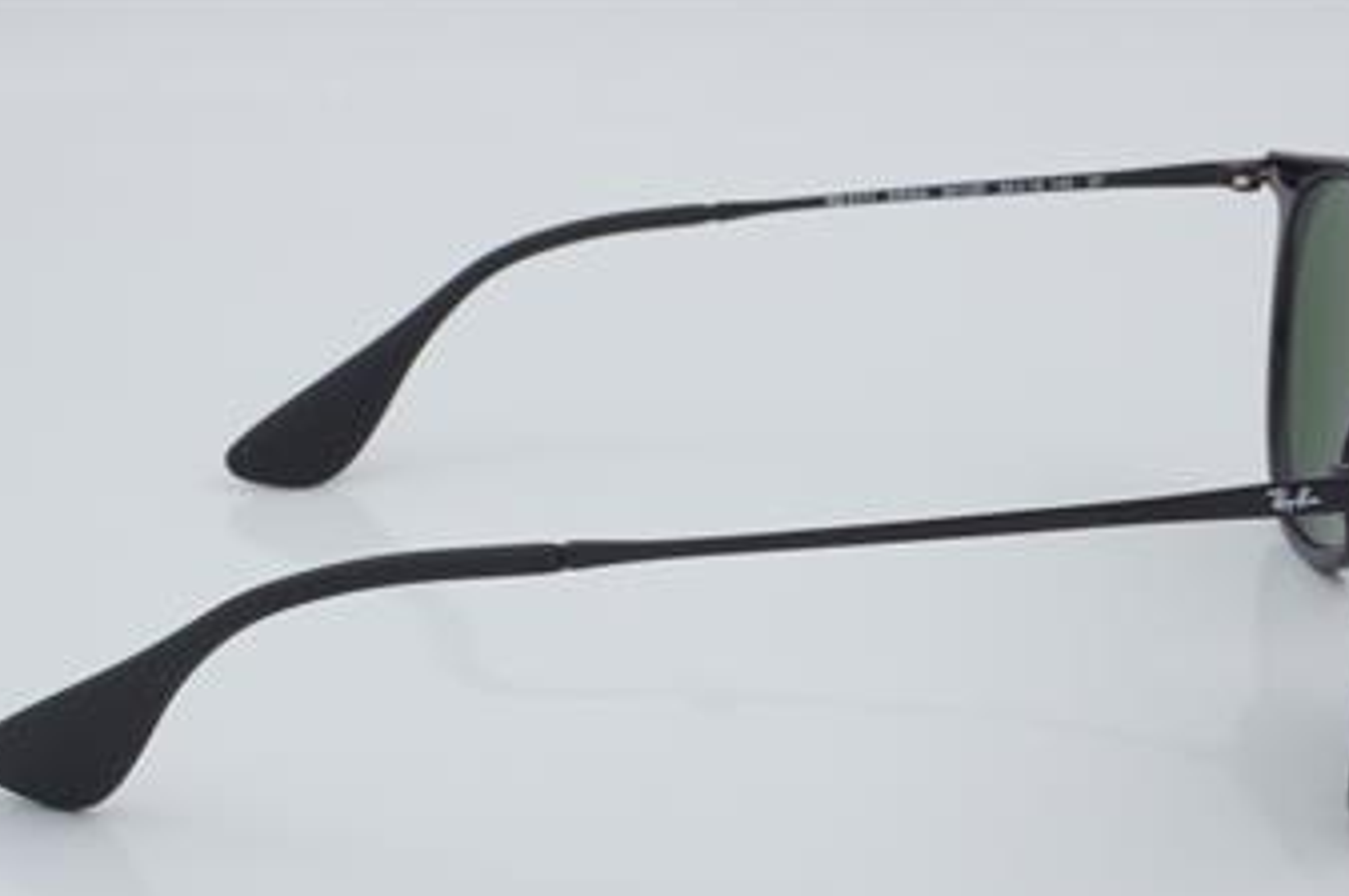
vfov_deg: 15.3
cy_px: 516
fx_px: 3332
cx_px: 737
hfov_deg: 22.9
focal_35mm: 89
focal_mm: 50
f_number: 32
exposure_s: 1/4
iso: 100
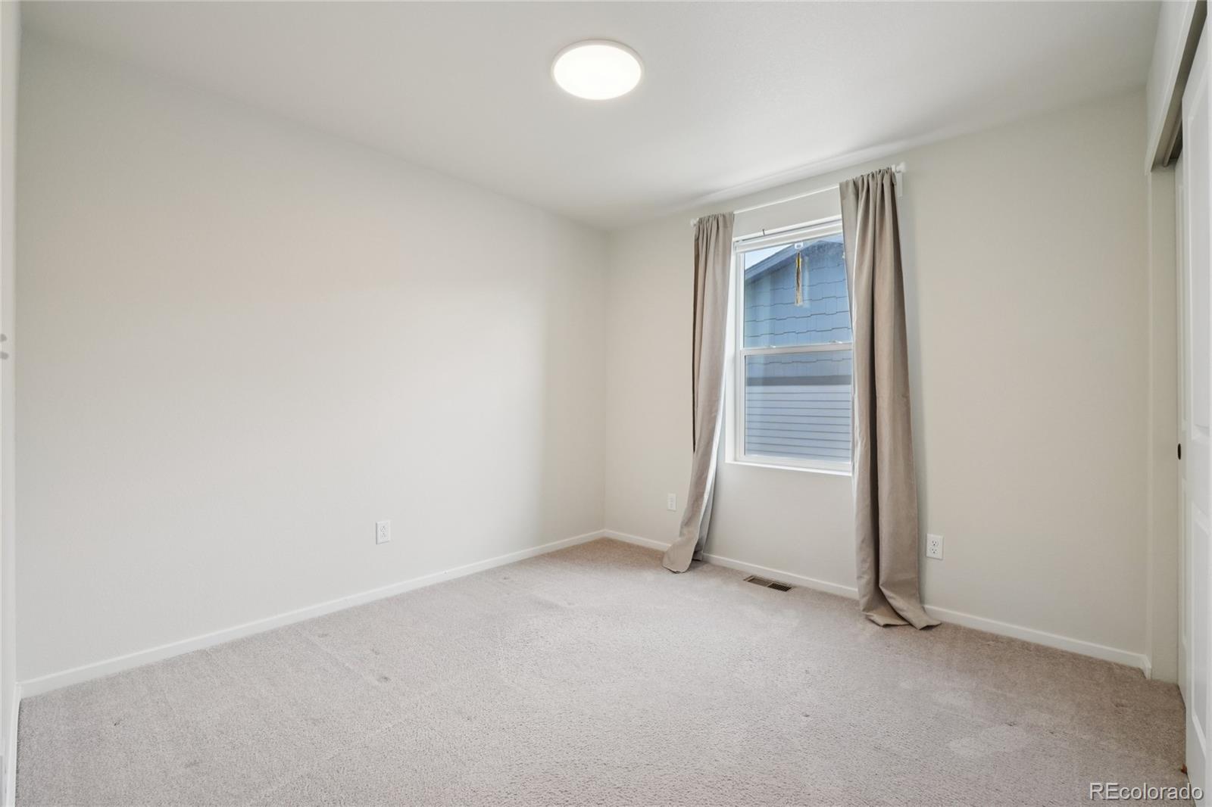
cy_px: 404
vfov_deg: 77.3
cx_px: 606
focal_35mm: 15
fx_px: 505
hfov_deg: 100.4
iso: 400
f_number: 8
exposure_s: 1/40
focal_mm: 10
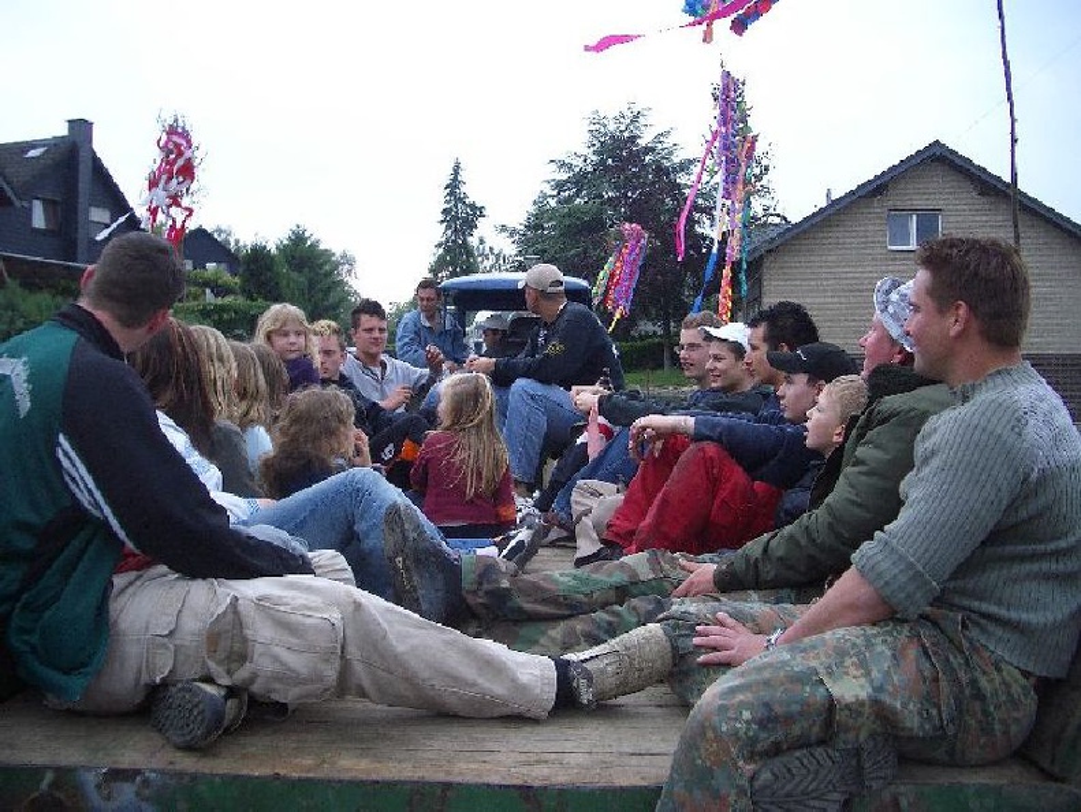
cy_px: 406
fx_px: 1093
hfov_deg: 52.6
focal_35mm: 35
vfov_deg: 40.7
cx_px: 540
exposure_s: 1/160
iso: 50
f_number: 2.6
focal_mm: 5.8
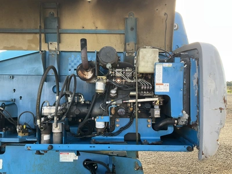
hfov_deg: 61.7
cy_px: 87
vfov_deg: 48.2
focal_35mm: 29
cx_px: 116
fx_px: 194
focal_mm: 3
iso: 20
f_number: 1.8
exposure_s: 1/157
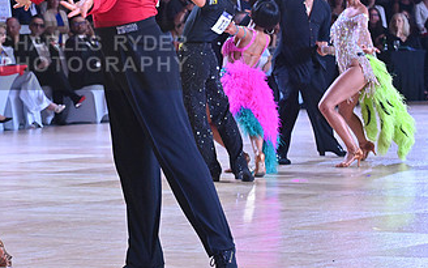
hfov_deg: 9.7
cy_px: 56
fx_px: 2520
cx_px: 61
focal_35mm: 216
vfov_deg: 6.1
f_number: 8
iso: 4000
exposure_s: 1/400
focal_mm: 120
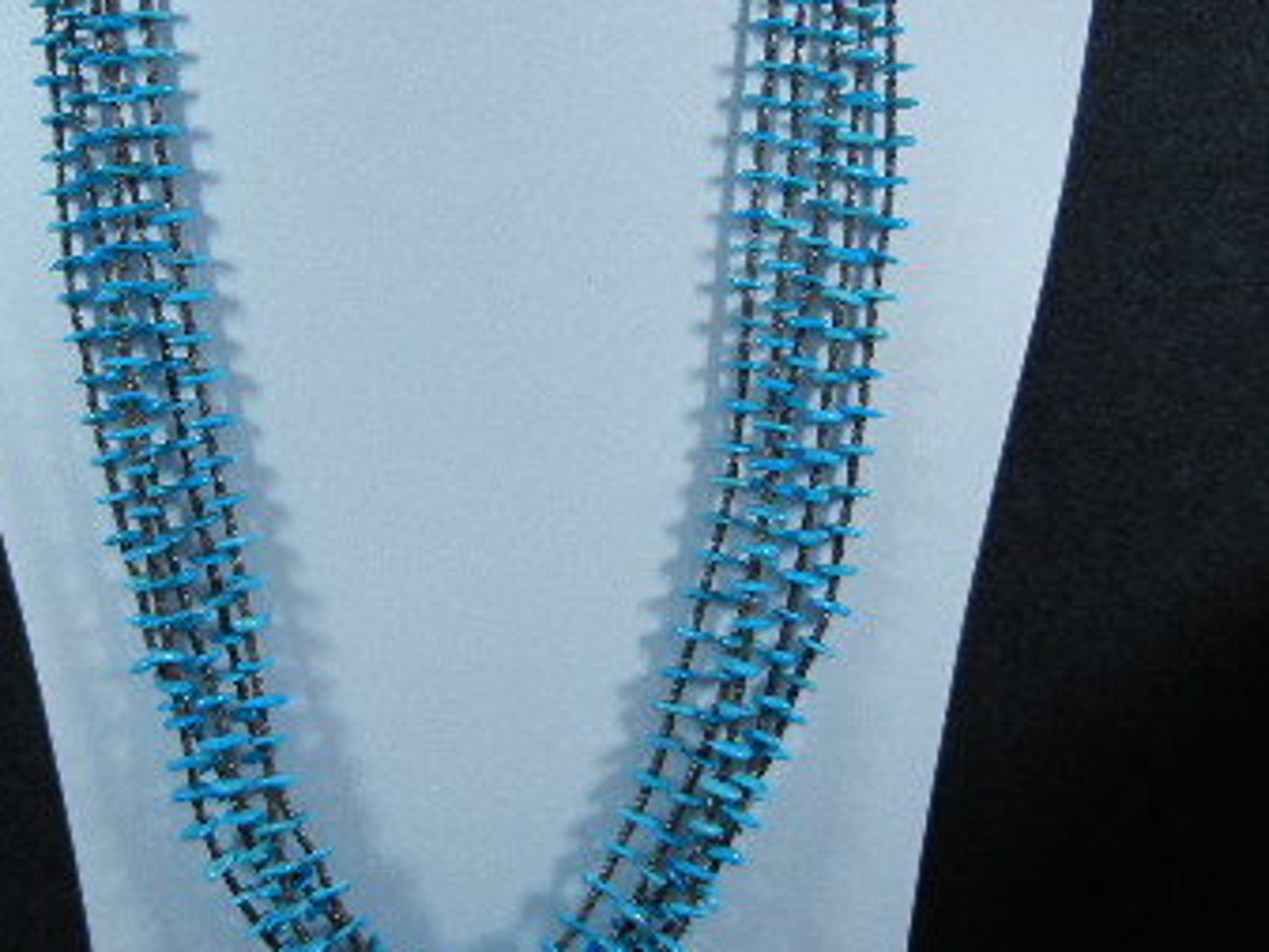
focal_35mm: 57
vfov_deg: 25.5
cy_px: 305
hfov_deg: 33.6
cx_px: 456
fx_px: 2090
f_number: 3.5
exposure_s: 1/51
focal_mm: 5.4
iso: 160
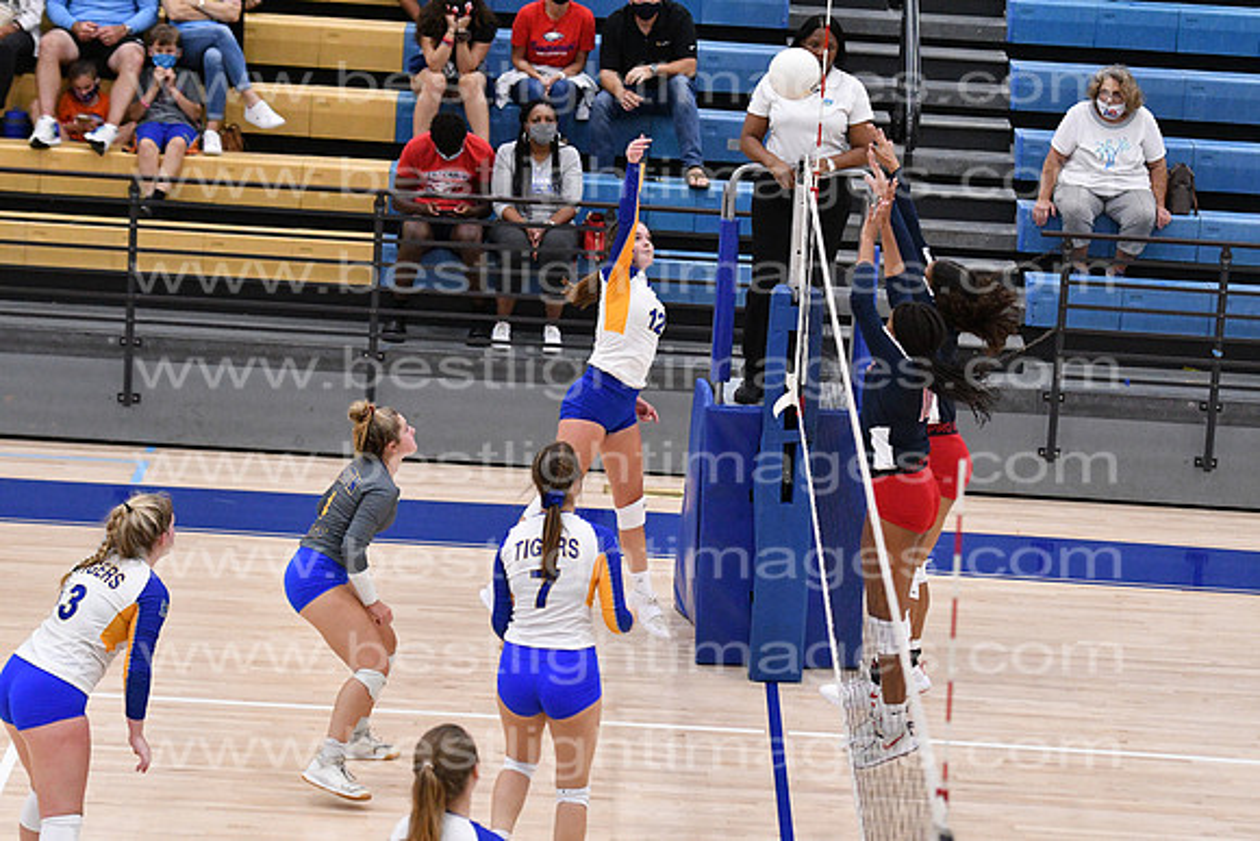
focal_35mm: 147
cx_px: 630
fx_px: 5146
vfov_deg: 9.3
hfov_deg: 14.0
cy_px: 420
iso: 6400
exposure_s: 1/1000
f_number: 3.2
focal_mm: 98
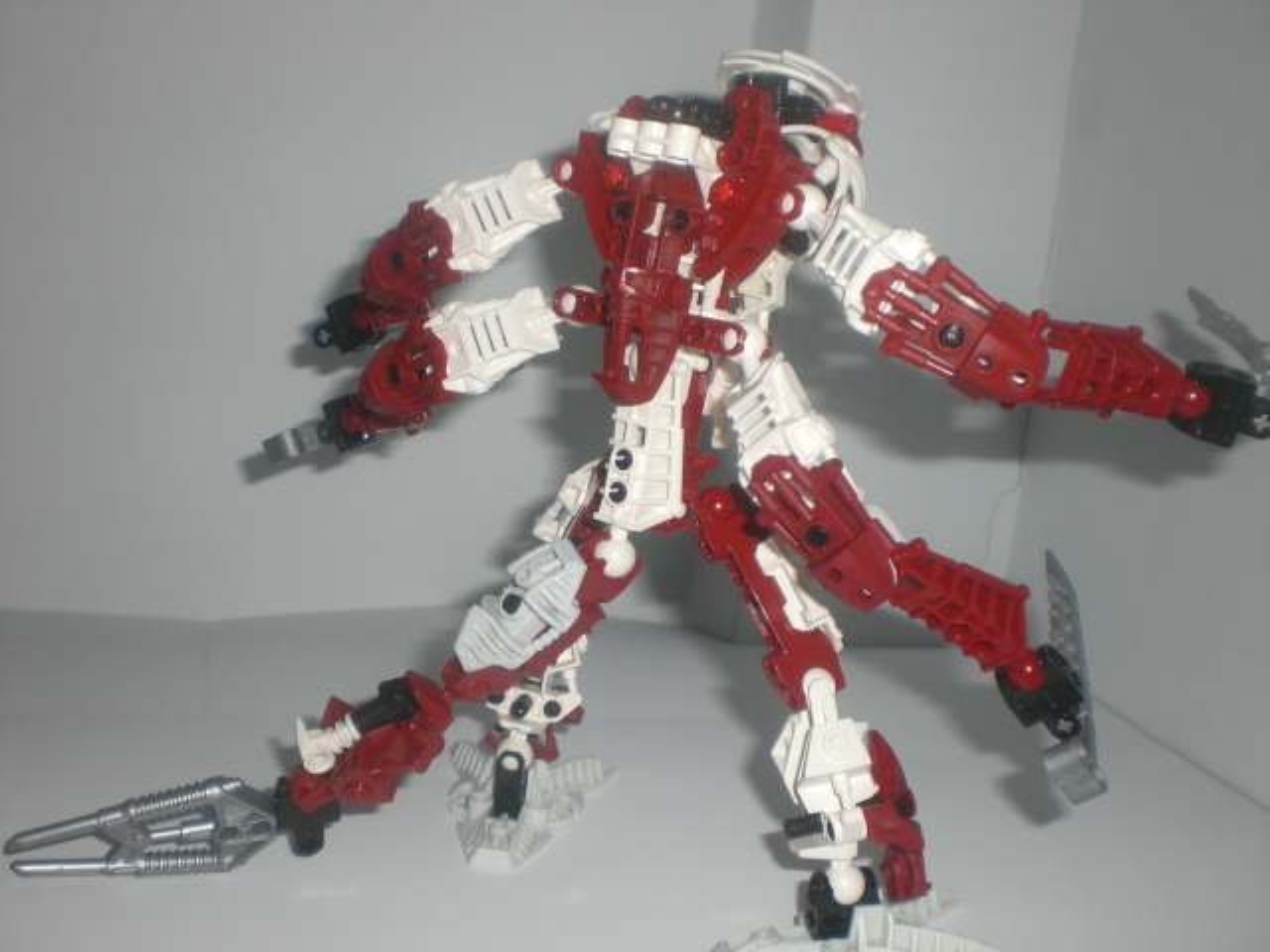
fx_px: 1394
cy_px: 476
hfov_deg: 49.0
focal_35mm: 38
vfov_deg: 37.7
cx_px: 635
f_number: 3.1
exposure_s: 1/60
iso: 50
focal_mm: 6.3
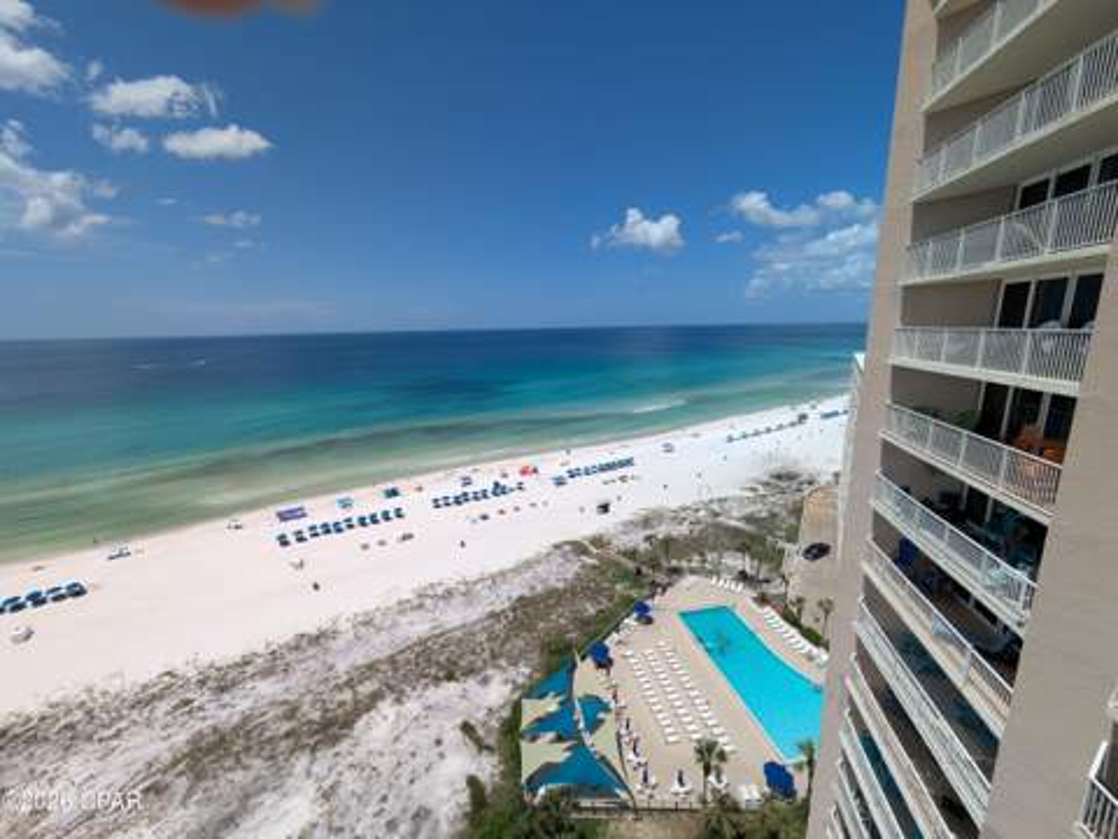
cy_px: 420
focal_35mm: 14
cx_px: 559
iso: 48
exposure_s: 1/3012
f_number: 2.2
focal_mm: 1.83
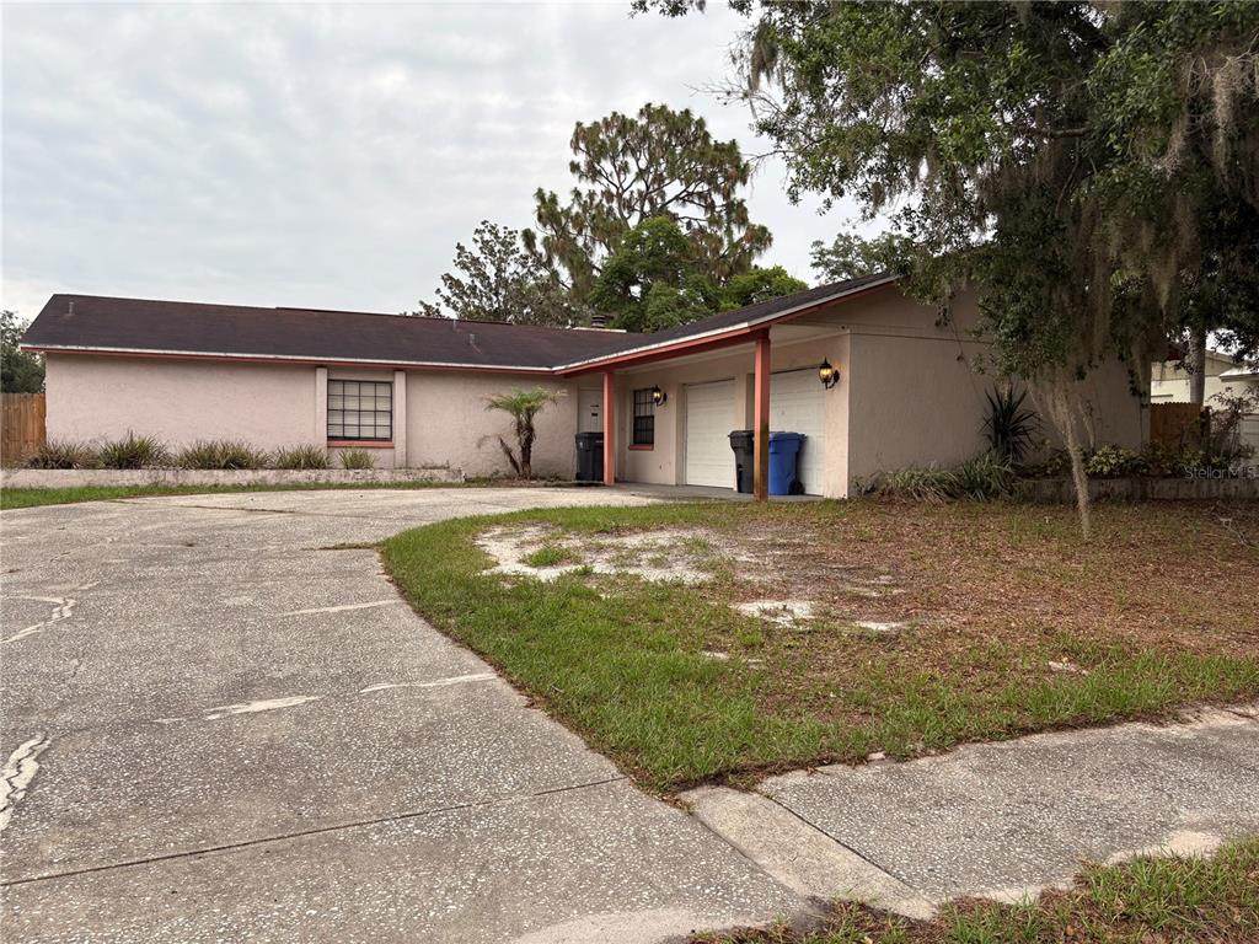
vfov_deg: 53.1
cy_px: 472
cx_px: 630
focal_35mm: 26
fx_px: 946
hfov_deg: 67.3
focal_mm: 5.96
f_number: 1.6
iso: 40
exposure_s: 1/322
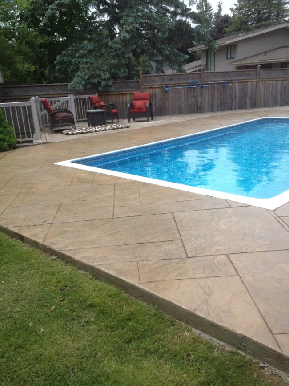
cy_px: 193
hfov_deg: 40.7
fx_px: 390
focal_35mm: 35
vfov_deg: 52.6
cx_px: 144
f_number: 2.4
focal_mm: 4.28
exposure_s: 1/1042
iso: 50
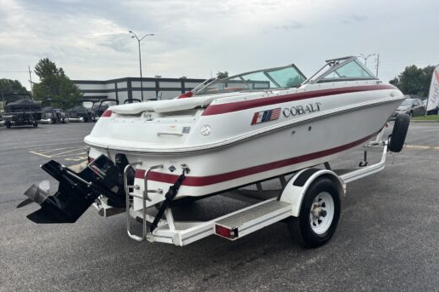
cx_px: 225
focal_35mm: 28
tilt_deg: -10.9
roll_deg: +2.6
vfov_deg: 46.3
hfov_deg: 65.5
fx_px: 341
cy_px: 163
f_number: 1.6
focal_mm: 5.96
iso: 50
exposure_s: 1/1007
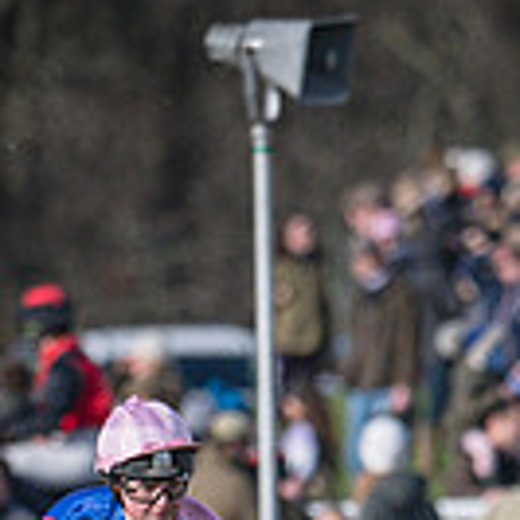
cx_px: 694
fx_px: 44001
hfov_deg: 0.7
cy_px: 798
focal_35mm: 2589
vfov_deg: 0.7
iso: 400
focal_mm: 400
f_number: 5
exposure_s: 1/3200
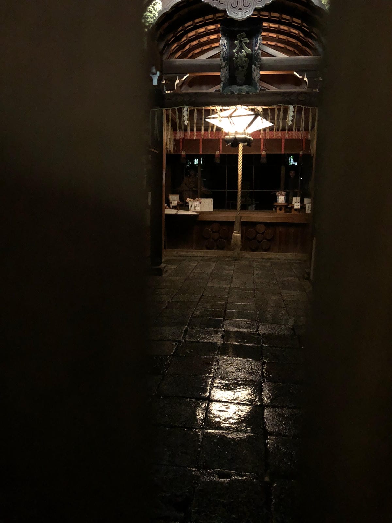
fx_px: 438
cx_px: 196
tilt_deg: -8.5
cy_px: 262
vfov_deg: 61.7
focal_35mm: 29
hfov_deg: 48.2
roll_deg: -1.1
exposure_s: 1/4
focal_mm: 3.99
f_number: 1.8
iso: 800
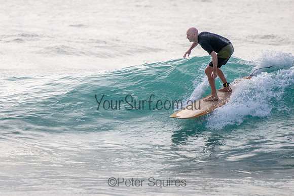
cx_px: 92
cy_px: 78
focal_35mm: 550
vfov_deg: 2.5
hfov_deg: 3.7
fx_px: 4494
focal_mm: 400
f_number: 5.6
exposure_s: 1/2000
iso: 200
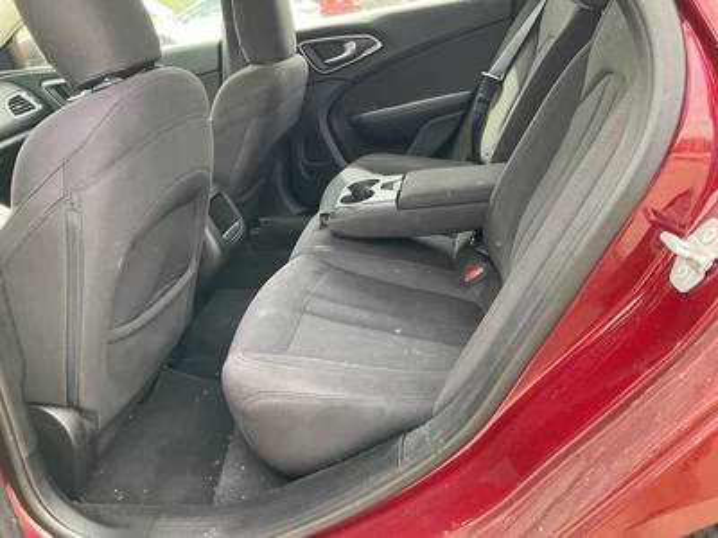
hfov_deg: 61.7
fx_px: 602
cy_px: 269
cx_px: 359
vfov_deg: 48.2
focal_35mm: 29
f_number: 1.8
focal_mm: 3
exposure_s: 1/122
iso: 64
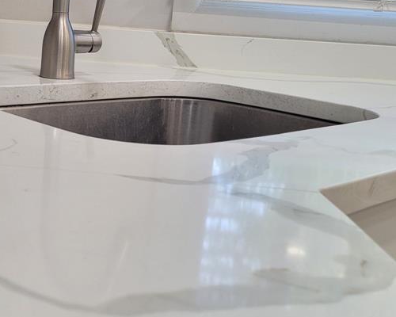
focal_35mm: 52
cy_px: 132
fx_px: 609
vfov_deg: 29.1
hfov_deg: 34.9
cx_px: 82
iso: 200
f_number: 1.8
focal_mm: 5.4
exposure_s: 1/120
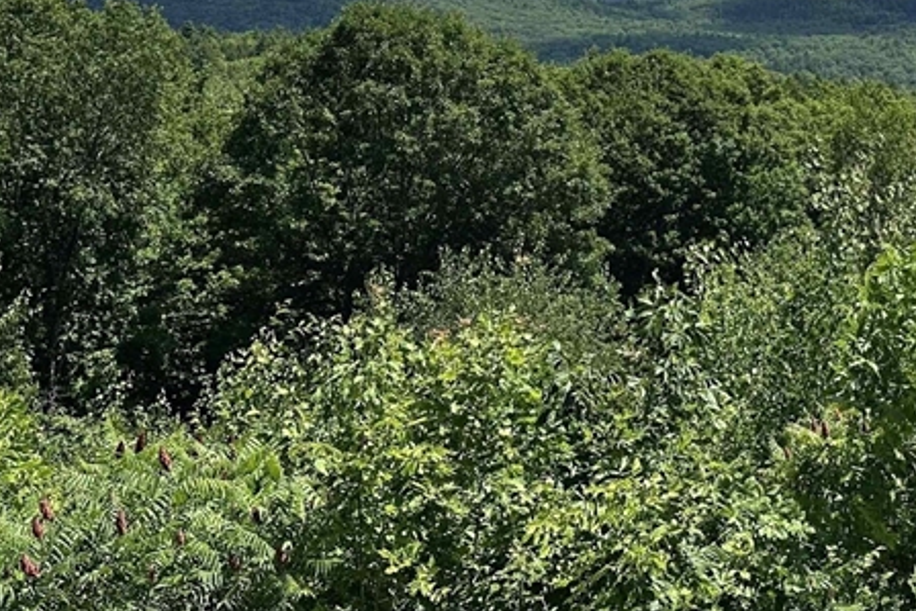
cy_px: -88
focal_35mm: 57
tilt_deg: +2.8
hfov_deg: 33.7
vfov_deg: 22.3
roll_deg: -0.6
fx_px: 1451
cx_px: 767
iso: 80
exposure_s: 1/7576
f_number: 1.78
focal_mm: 6.86
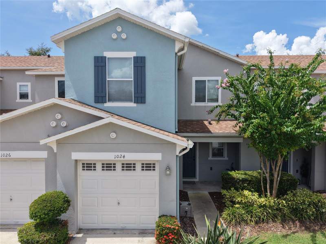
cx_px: 163
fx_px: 226
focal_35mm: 24
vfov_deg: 56.8
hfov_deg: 71.6
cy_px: 122
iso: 220
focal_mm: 8.67
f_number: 1.8
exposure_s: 1/4000
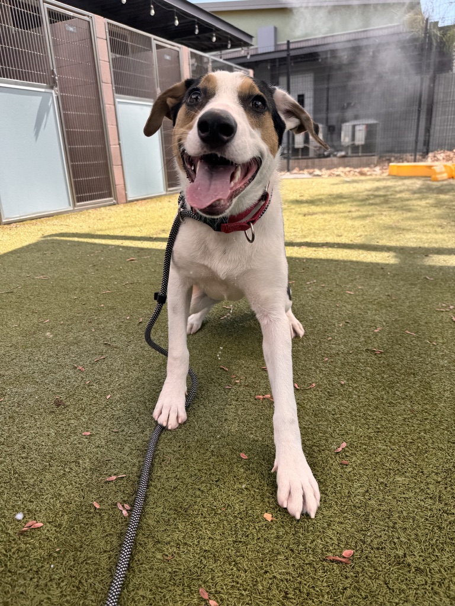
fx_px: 421
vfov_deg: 71.6
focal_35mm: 24
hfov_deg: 56.8
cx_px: 228
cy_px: 303
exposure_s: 1/1678
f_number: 1.78
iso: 80
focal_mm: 6.76
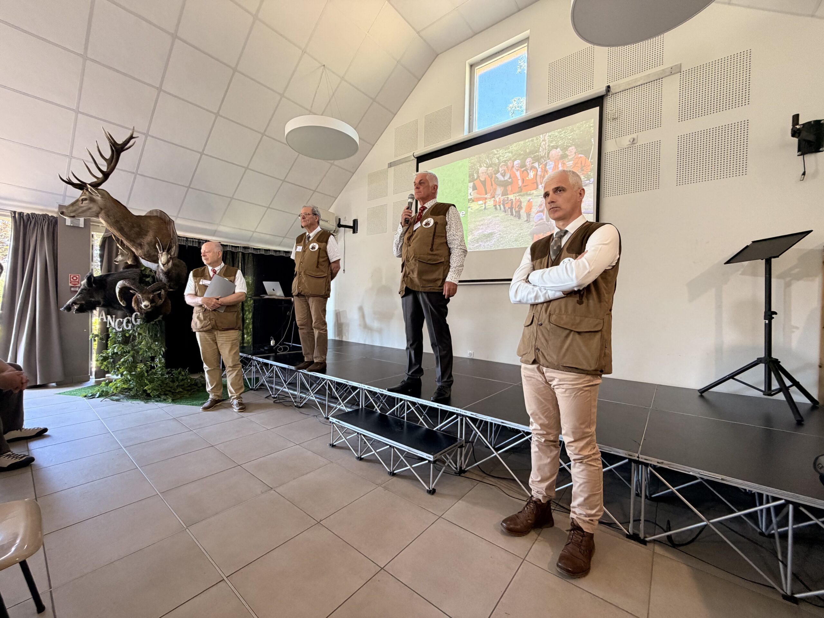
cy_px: 309
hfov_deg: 102.1
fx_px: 333
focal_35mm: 14
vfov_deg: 85.7
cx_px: 412
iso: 320
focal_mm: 2.22
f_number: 2.2
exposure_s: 1/41
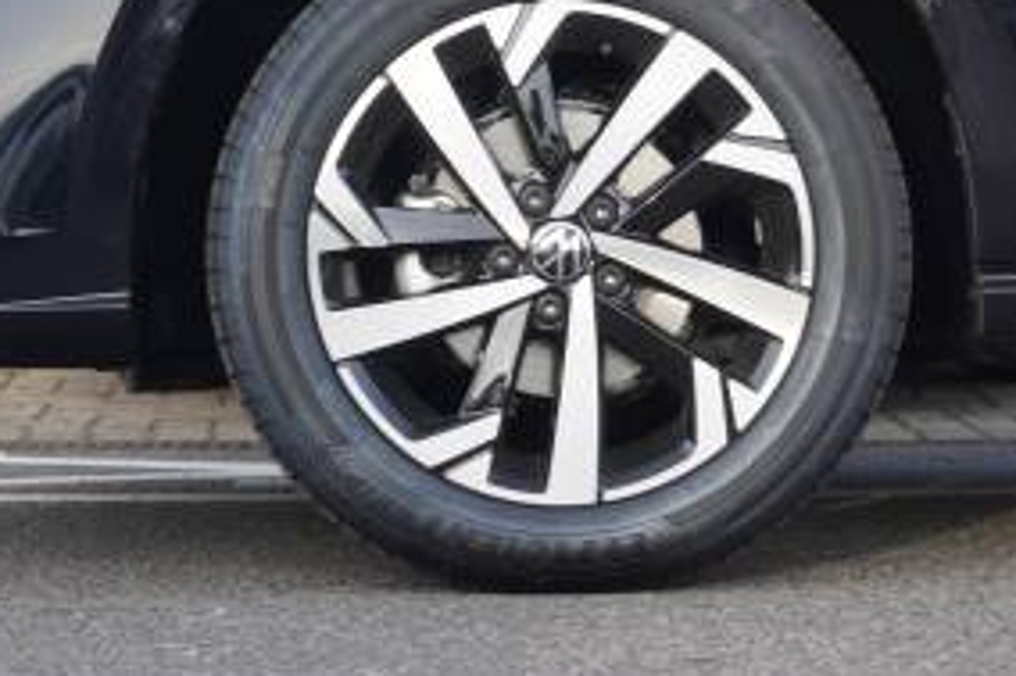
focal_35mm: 125
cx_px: 411
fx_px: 3529
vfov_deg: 10.8
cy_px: -4
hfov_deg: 16.4
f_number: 5.6
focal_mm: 37
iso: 125
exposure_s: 1/60
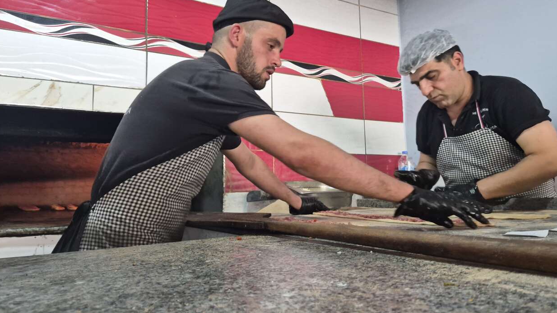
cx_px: 285
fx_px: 384
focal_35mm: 26
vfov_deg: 44.3
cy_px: 142
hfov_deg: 71.9
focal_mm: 5.4
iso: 640
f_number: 1.8
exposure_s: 1/100
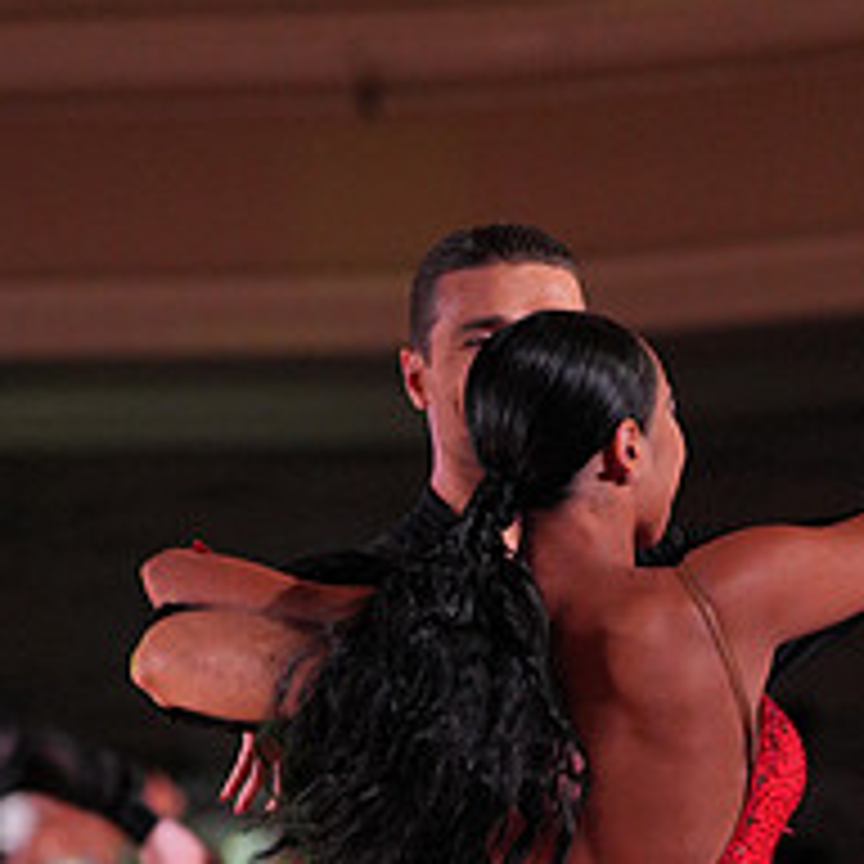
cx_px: 542
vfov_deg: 6.5
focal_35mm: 269
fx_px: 7596
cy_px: 1098
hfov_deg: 6.5
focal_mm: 105
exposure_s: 1/800
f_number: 2.8
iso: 1600
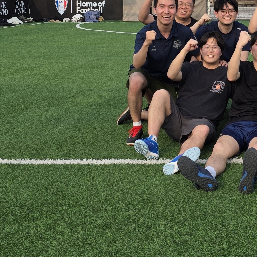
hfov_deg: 22.9
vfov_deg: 23.5
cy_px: 13
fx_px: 596
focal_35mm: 71
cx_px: 281
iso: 80
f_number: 1.7
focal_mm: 6.3
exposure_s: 1/2524
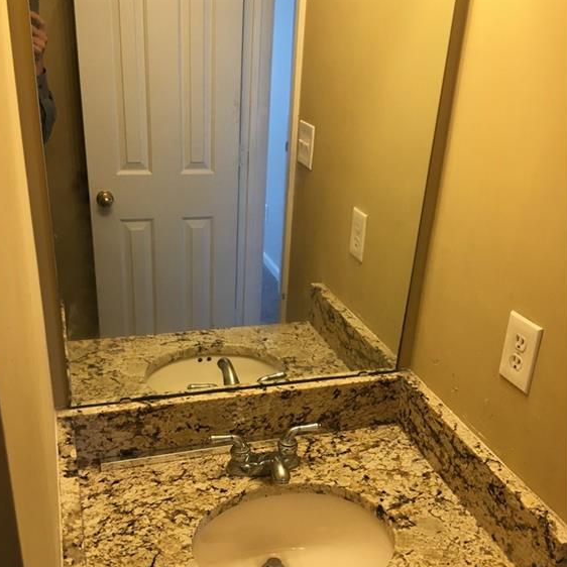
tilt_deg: -26.4
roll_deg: -1.8
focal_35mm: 35
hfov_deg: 47.2
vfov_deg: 46.9
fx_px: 649
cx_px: 281
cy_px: 349
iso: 32
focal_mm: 4.15
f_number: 2.2
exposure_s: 1/30
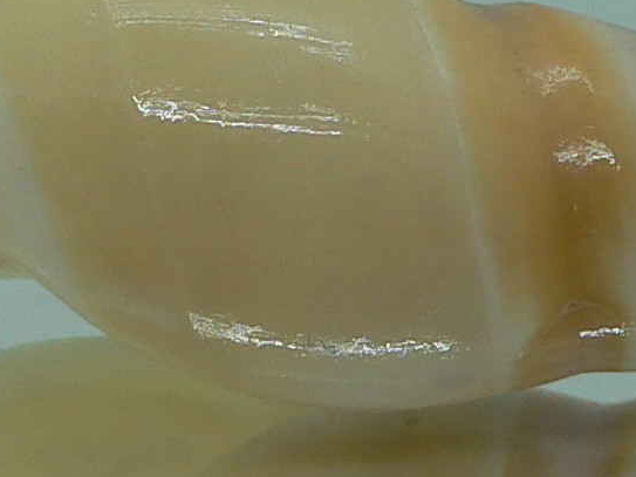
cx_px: 324
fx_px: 2388
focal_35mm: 130
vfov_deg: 11.4
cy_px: 355
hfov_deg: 15.2
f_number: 2.8
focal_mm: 4.6
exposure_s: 1/60
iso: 80
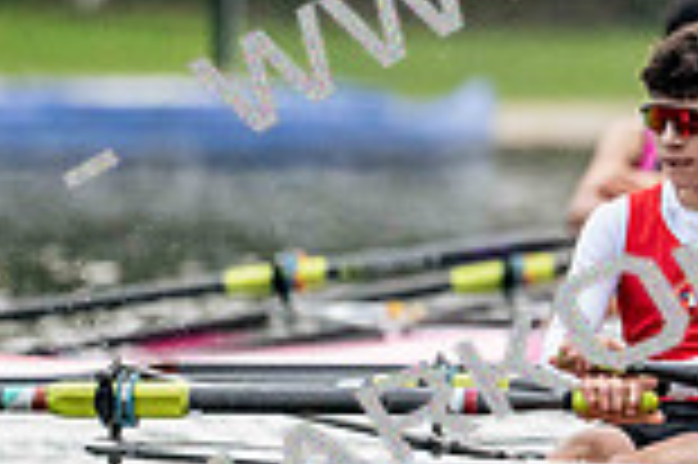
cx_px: 748
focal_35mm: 1501
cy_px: 146
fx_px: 29072
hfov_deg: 1.4
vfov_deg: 0.9
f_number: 4.5
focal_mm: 400
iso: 4500
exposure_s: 1/2500
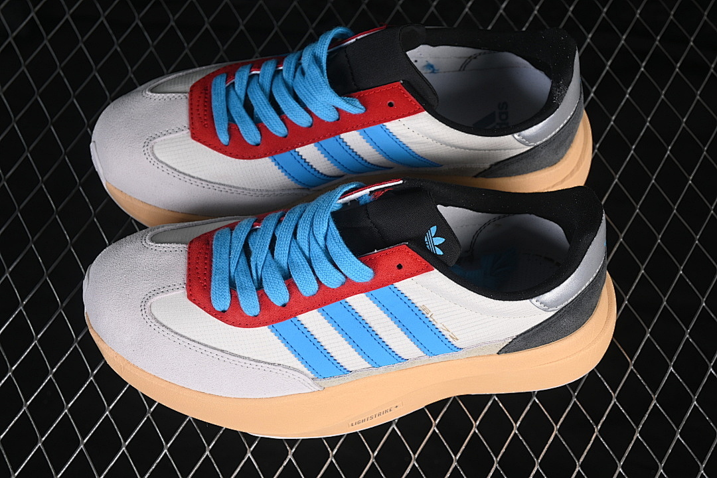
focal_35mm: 75
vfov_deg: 18.2
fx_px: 1494
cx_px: 358
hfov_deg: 27.0
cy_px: 239
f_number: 7.1
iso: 160
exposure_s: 1/60
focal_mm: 50
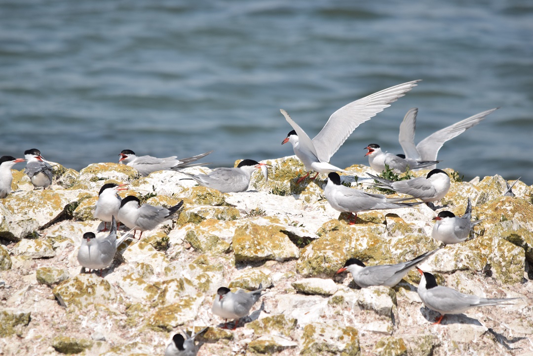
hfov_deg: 2.7
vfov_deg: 1.8
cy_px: 178
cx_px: 266
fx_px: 11103
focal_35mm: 750
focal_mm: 500
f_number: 8
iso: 320
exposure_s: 1/1500
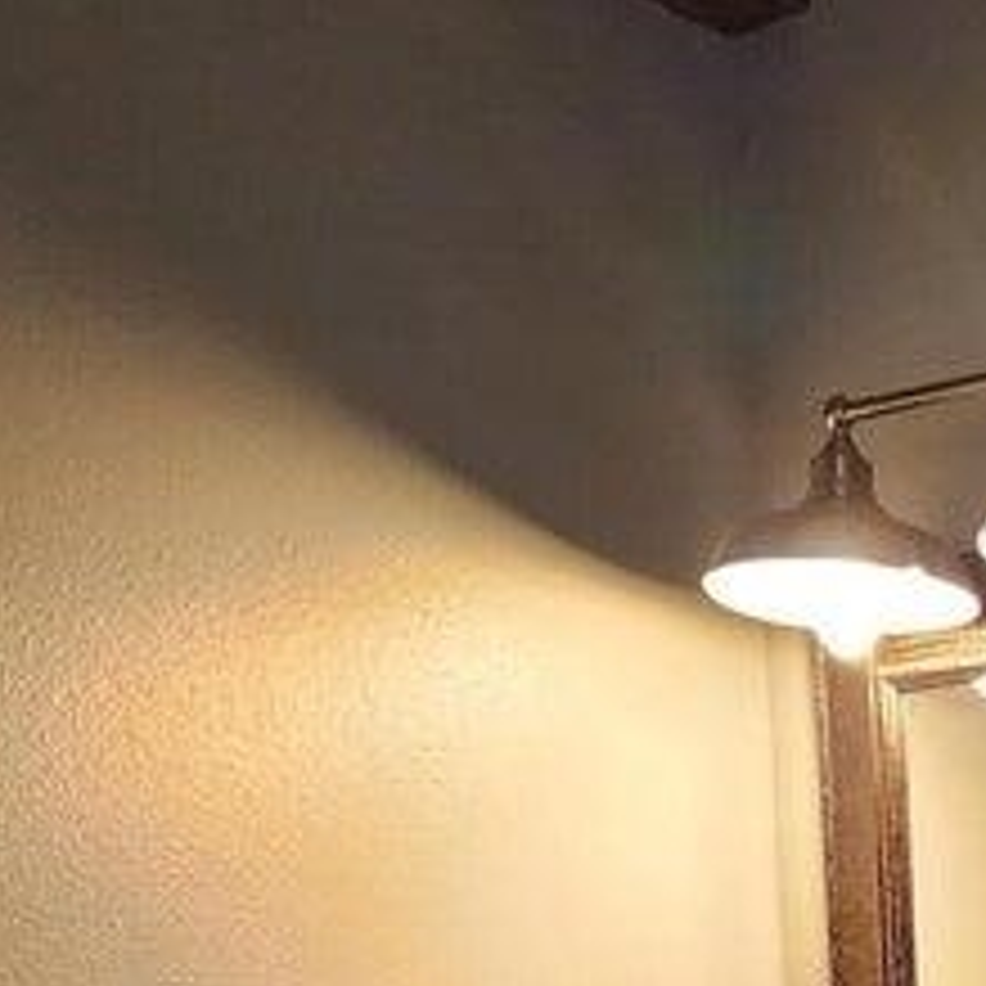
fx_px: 3061
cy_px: 2008
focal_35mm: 95
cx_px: 1418
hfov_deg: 16.8
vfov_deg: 14.8
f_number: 1.8
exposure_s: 1/120
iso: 640
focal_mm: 6.4
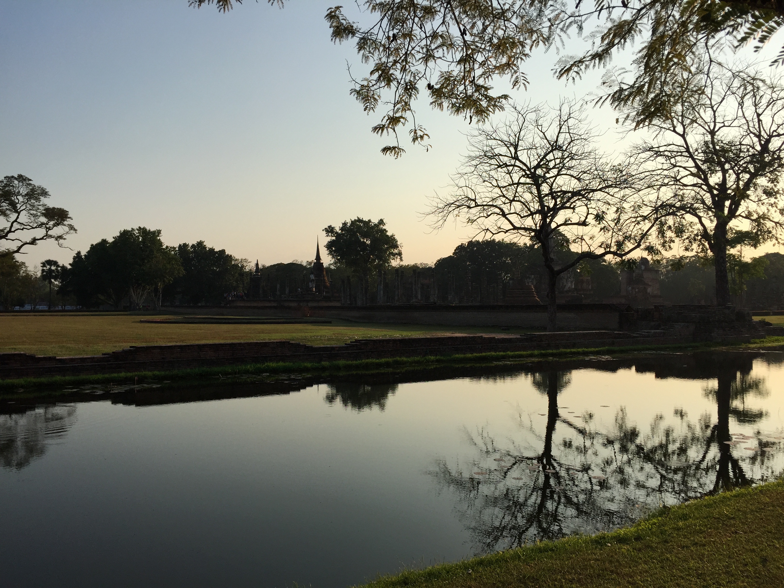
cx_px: 392
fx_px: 657
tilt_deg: +0.4
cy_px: 294
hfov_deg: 61.7
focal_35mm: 29
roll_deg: -0.5
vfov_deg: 48.2
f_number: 2.2
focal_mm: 4.15
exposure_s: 1/1980
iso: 32
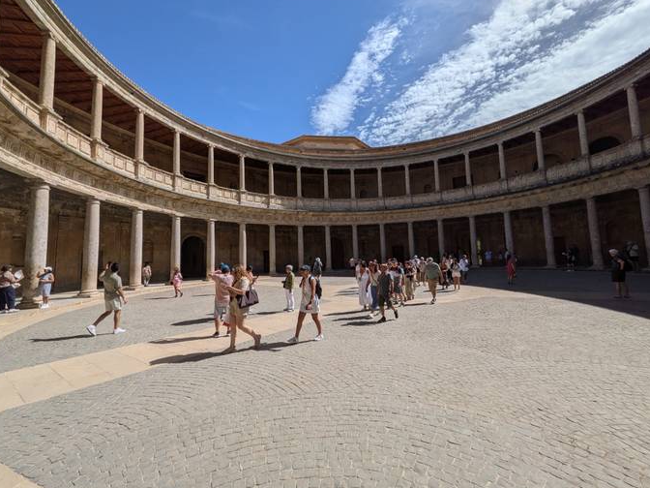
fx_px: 282
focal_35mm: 15
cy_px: 230
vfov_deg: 81.7
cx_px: 338
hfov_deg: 98.1
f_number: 2.2
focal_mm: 1.83
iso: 47
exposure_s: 1/4367
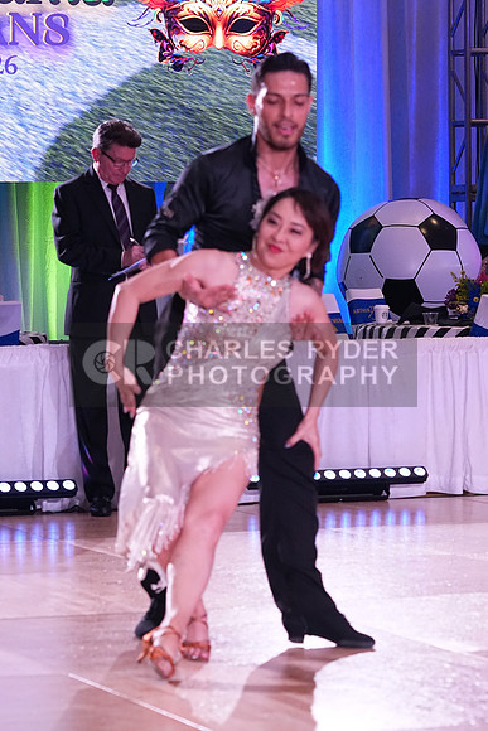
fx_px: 2824
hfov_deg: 9.9
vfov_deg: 14.8
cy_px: 366
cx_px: 244
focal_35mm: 139
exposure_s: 1/400
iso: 3200
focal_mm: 93
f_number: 5
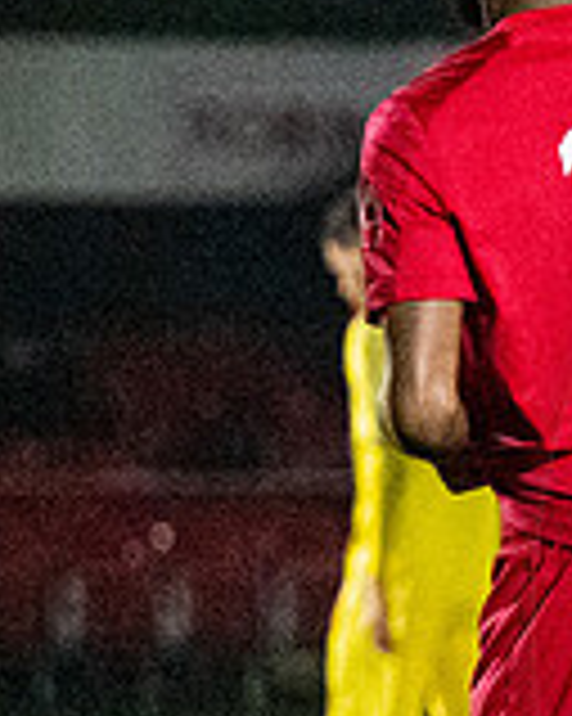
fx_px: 18195
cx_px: 1403
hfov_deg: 1.8
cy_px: 575
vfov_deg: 2.3
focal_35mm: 859
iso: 8000
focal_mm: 125
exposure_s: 1/1000
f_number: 2.8
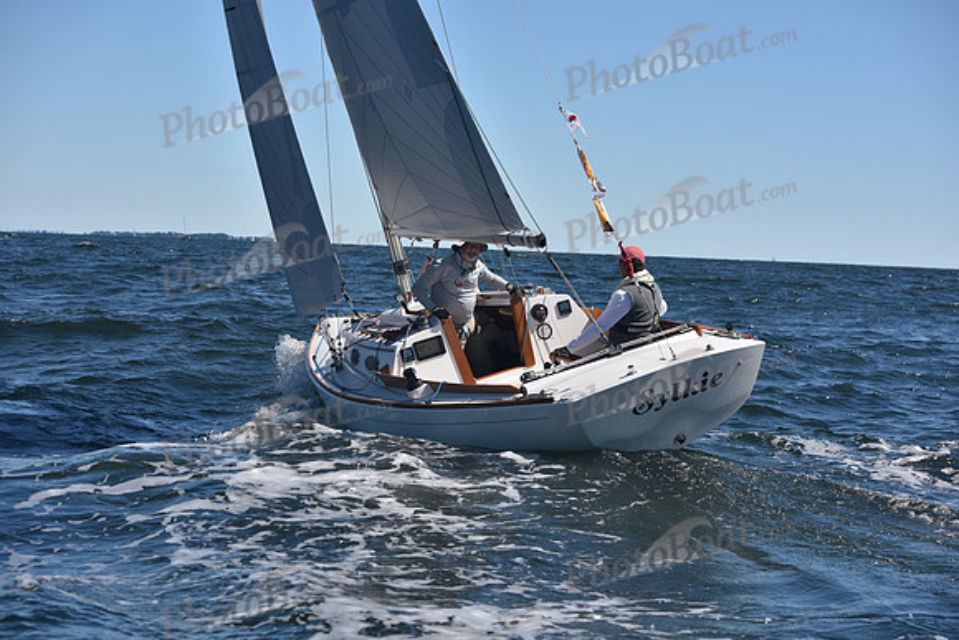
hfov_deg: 28.8
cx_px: 480
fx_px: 1865
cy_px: 320
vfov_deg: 19.5
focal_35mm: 70
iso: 200
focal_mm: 70
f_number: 5
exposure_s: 1/1000
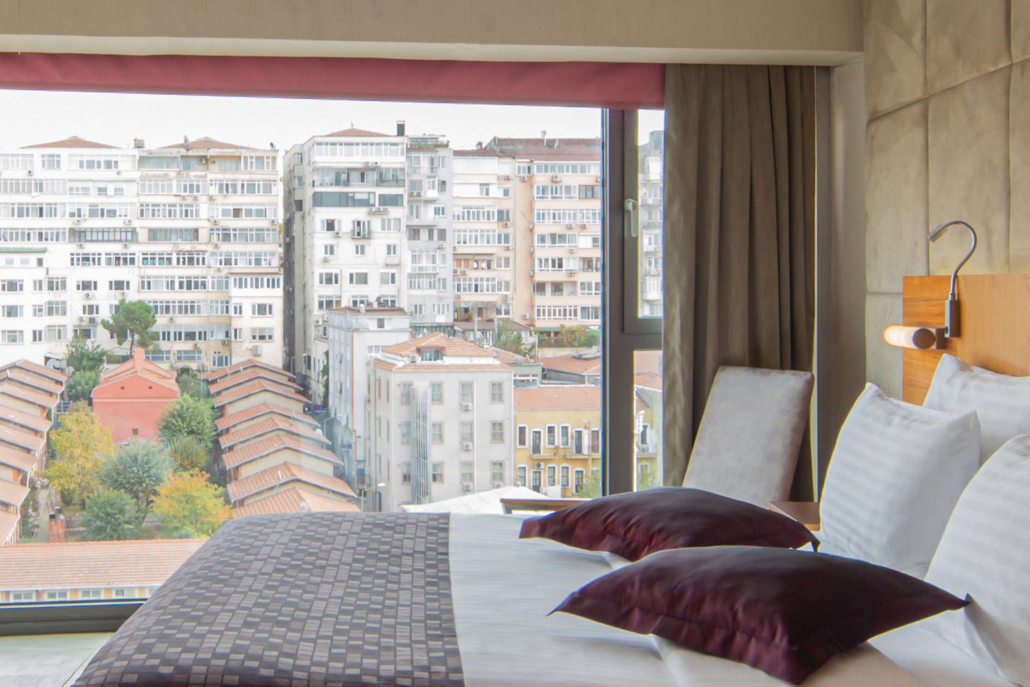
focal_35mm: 48
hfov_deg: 40.0
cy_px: 267
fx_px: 1373
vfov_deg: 28.0
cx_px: 257
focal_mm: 15
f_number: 13
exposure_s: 1/13
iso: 250
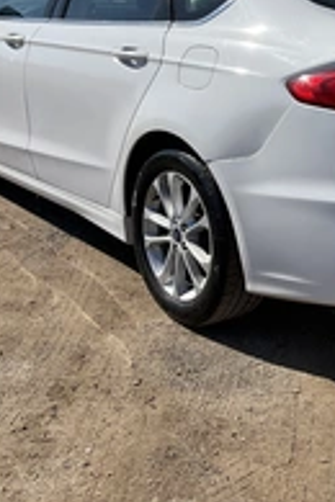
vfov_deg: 32.0
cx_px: 291
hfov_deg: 21.5
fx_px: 865
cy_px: 144
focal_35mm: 62
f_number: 1.8
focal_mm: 3
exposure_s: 1/2801
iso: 25
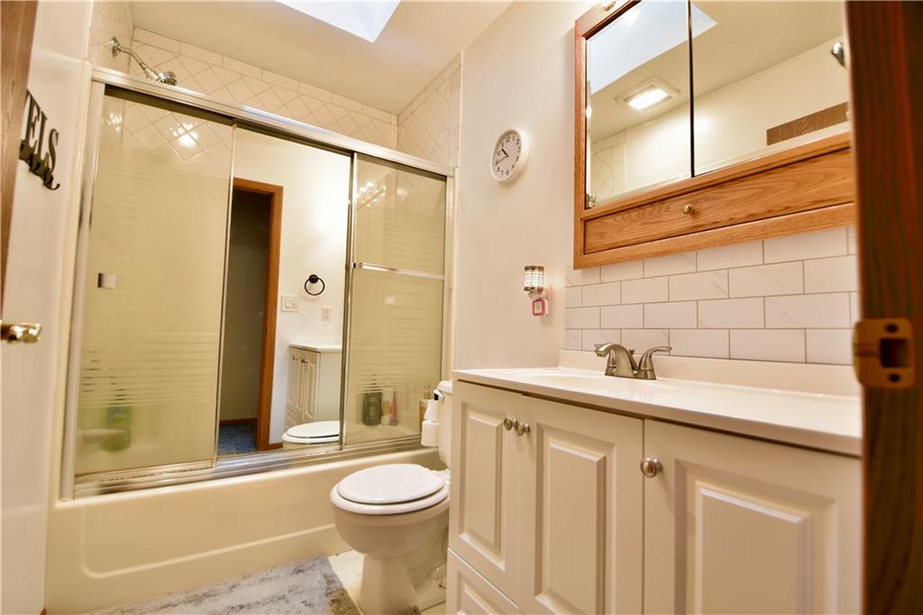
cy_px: 308
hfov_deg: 100.4
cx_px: 462
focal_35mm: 15
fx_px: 384
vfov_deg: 77.3
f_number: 3.5
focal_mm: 10
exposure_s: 1/25
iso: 160
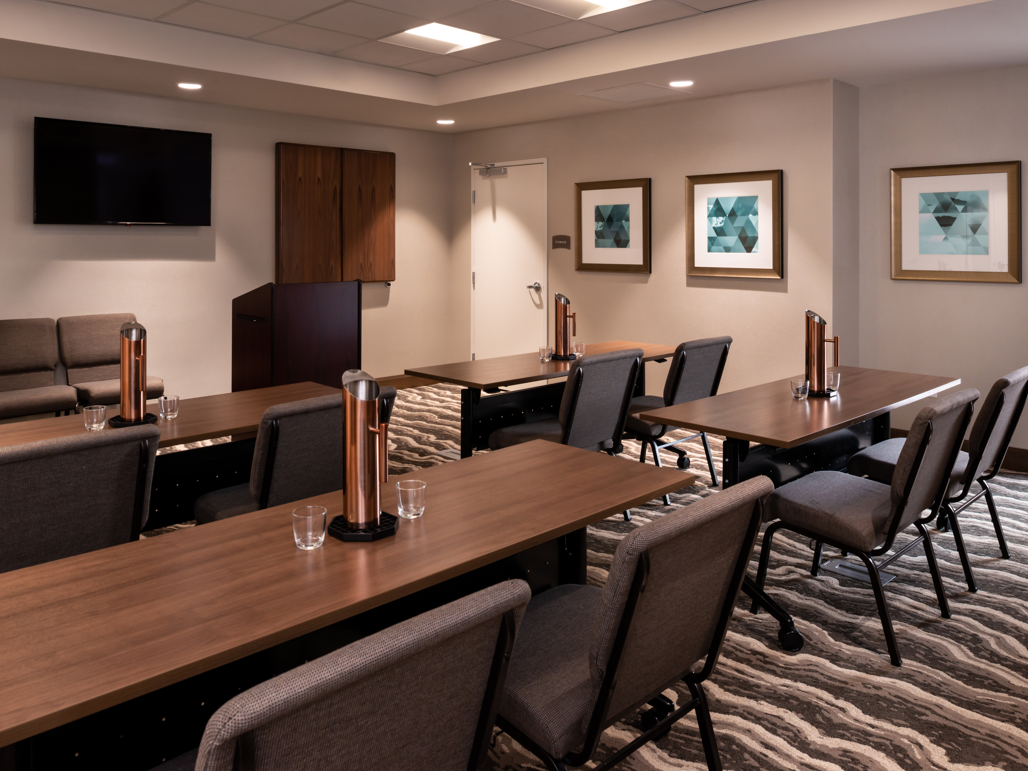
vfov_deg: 53.1
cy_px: 385
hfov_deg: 67.2
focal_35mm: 26
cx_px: 470
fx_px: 772
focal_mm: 24
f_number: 11
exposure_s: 1/8
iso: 640
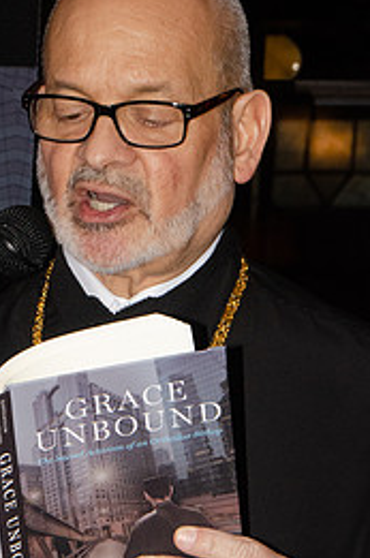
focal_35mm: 233
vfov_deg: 8.8
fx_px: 3606
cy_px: 361
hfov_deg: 5.9
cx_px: 90
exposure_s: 1/250
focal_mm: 90
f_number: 16
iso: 2500
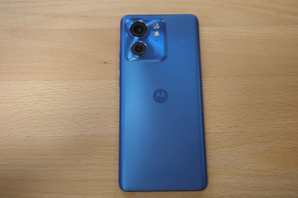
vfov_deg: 33.4
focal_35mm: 40
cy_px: 99
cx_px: 149
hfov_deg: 48.5
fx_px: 331
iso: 100
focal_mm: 26
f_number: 2.8
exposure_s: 1/10
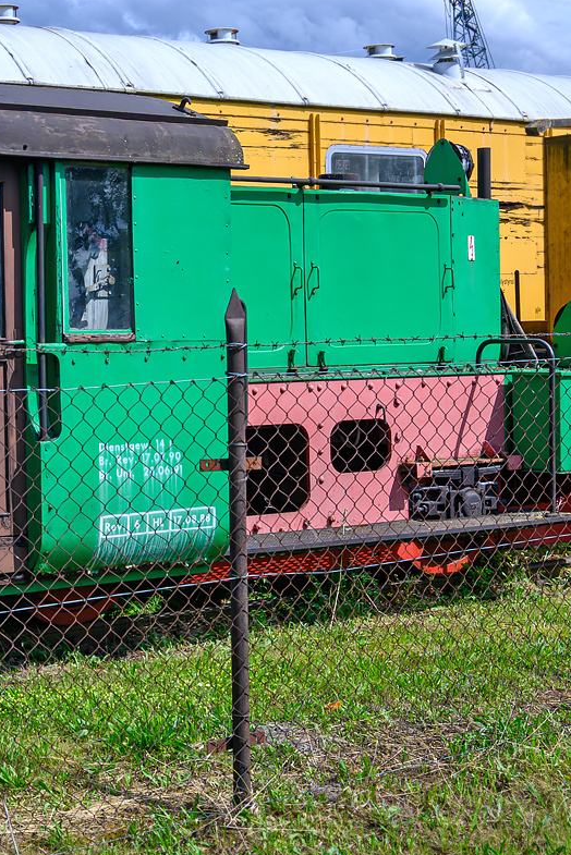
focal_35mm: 56
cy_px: 425
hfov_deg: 23.8
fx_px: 1335
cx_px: 119
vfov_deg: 35.5
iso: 200
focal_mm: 24.5
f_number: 6.3
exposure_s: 1/800
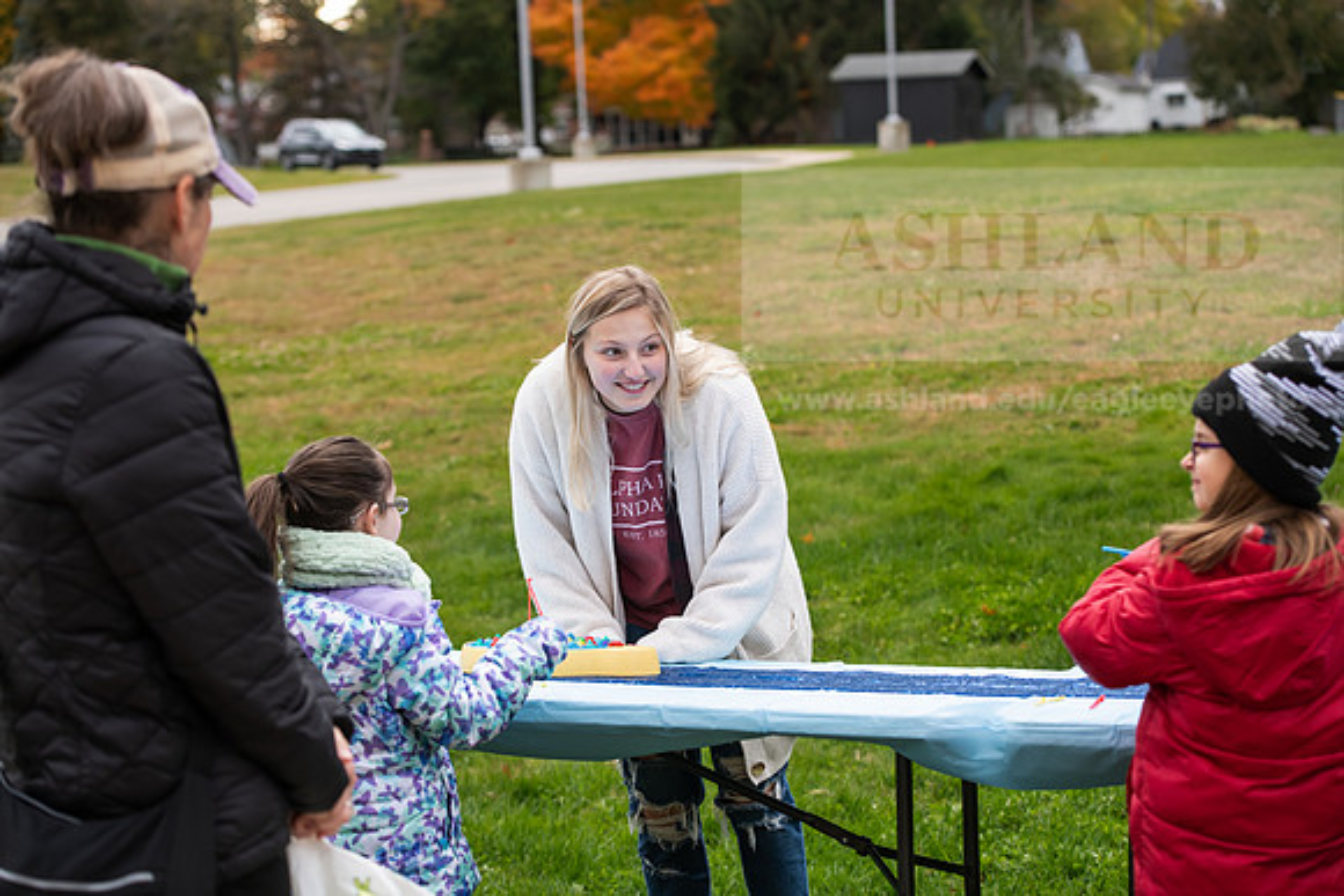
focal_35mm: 75
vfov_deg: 18.2
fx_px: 2801
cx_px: 672
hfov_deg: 27.0
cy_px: 448
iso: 320
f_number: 4
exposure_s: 1/400
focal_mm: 75
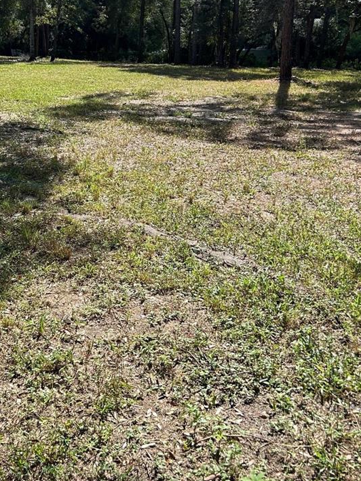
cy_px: 142
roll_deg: -0.3
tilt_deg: -9.5
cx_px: 98
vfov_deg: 42.1
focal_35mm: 44
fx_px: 612
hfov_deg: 32.4
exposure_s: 1/2165
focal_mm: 5.7
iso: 50
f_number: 1.5
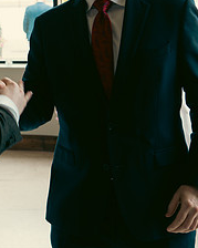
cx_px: -12
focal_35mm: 73
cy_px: 42
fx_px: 535
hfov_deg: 20.1
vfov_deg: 25.5
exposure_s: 1/160
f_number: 3.5
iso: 320
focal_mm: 30
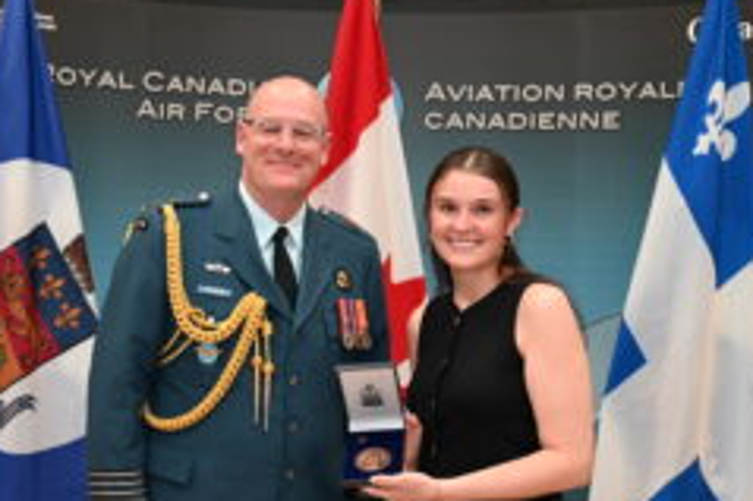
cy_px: 326
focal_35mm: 67
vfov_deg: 20.2
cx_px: 293
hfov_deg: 30.0
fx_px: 1400
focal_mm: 40
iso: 800
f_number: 4
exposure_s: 1/60
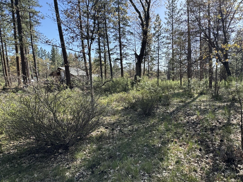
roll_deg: -0.2
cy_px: 91
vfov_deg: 61.1
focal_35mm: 22
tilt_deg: -6.6
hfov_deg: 73.6
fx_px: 154
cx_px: 166
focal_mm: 2.22
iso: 40
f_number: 2.2
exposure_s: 1/512
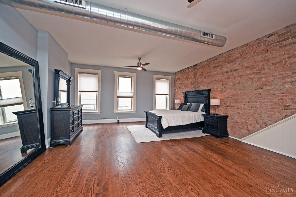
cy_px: 98
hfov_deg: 104.3
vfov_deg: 81.2
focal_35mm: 14
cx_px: 148
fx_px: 115
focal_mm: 14
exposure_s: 1/60
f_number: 4
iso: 200
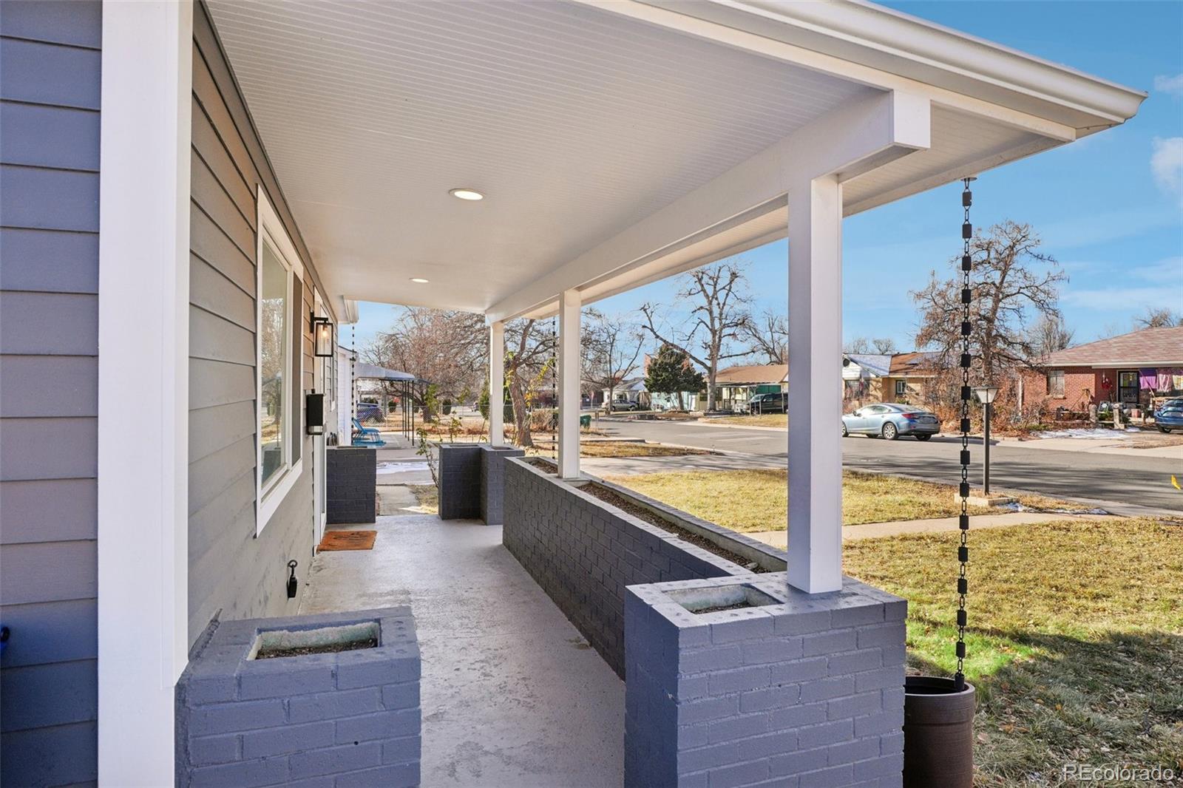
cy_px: 394
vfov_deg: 63.2
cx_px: 592
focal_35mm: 20
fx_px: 641
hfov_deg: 85.4
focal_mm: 13
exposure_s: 1/200
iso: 100
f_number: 8
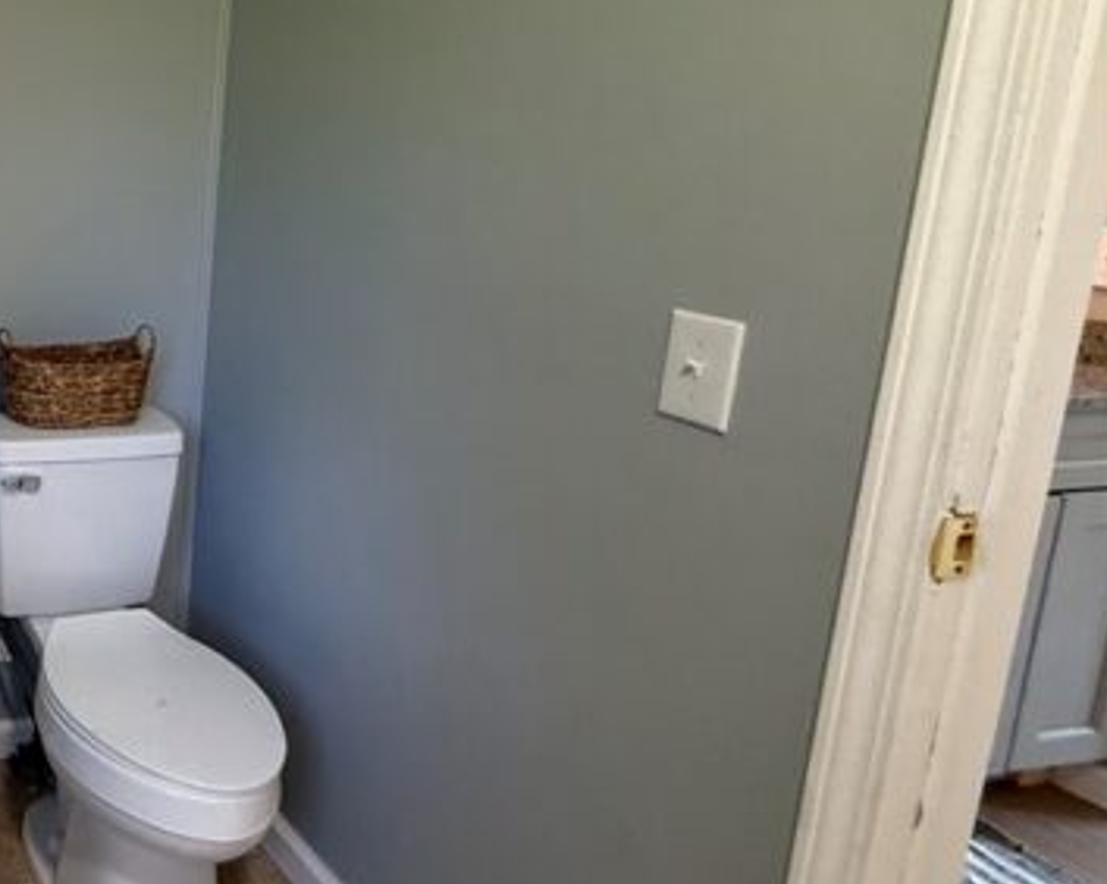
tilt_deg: -9.0
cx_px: -135
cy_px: 273
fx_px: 1015
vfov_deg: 46.1
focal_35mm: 31
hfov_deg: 43.2
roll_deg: -0.6
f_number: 2.2
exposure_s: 1/120
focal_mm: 2.22
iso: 320
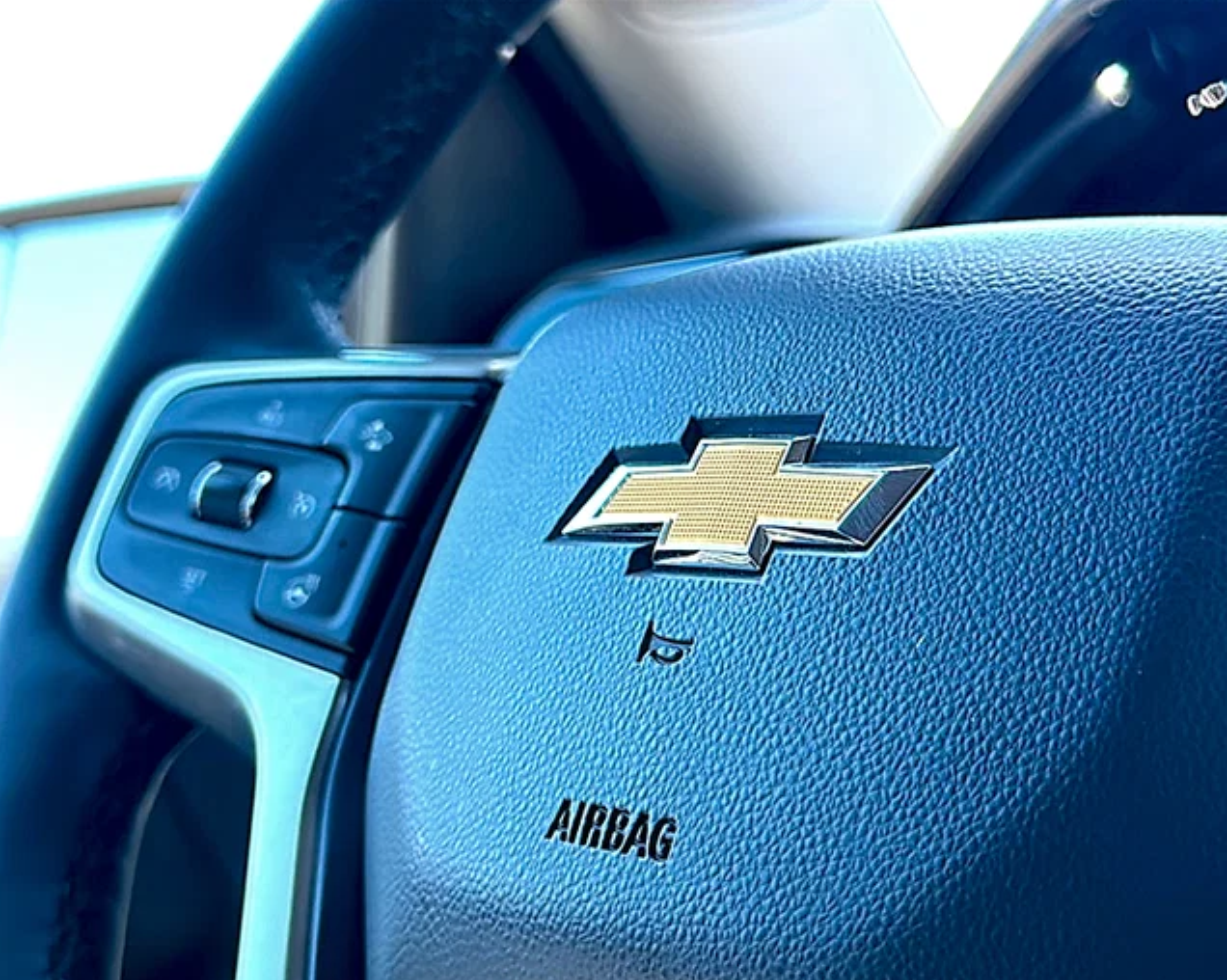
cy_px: 503
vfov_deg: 34.9
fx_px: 1561
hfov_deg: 42.9
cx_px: 644
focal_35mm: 43
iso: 80
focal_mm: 6.86
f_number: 1.78
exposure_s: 1/72
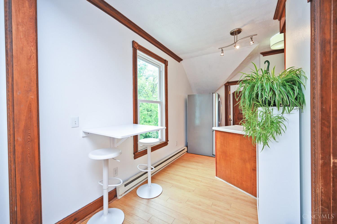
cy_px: 112
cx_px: 168
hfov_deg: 104.3
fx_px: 131
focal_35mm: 14
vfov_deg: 81.2
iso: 250
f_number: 4
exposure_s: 1/60
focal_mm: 14
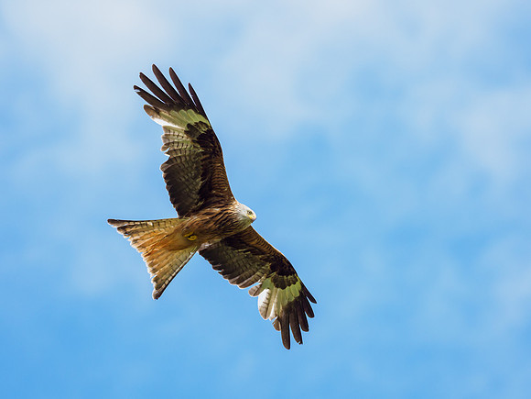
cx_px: 266
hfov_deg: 3.3
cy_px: 200
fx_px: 9219
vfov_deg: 2.5
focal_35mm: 601
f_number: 4
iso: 500
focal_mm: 300
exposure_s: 1/2000
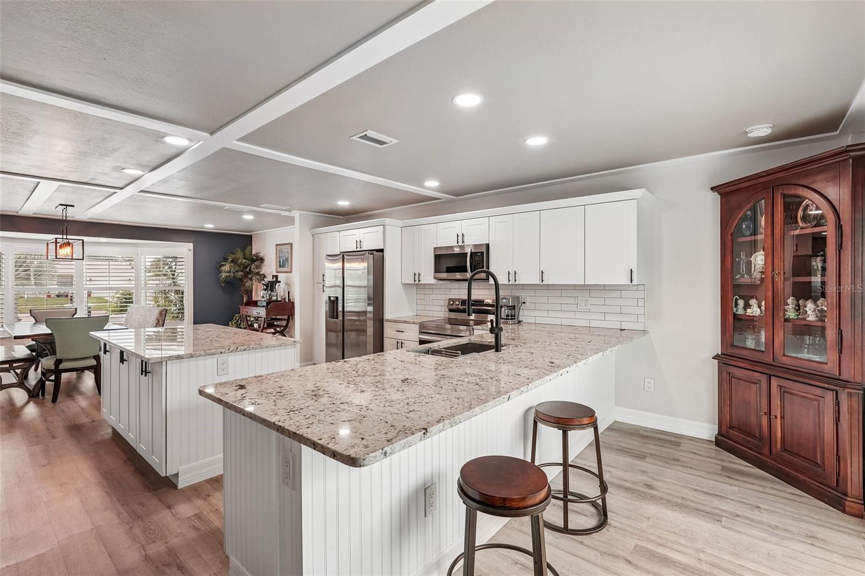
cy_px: 288
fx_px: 384
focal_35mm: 16
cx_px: 432
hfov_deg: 96.7
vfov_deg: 73.7
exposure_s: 1/30
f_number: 8
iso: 400
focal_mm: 16
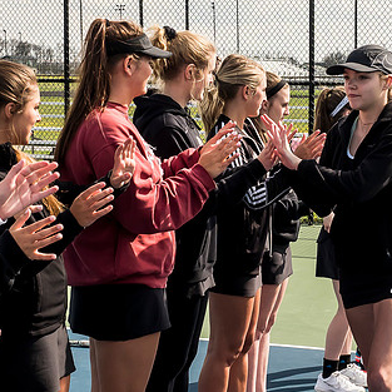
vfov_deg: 16.9
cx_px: 364
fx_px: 1320
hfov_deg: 16.6
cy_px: 170
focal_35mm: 103
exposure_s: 1/1000
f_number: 5
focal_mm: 20
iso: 320
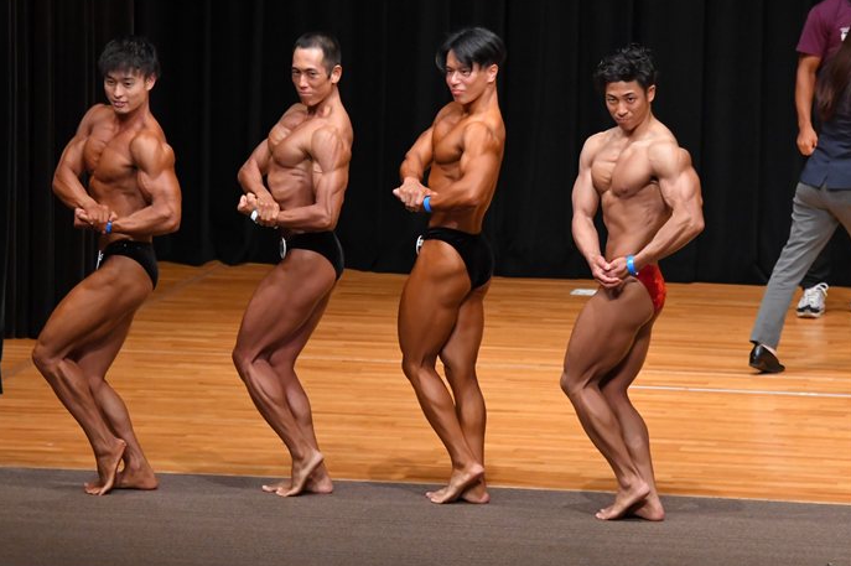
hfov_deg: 9.0
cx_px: 376
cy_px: 263
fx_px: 5386
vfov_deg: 6.0
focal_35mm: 228
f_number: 5.6
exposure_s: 1/400
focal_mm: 135
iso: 5000
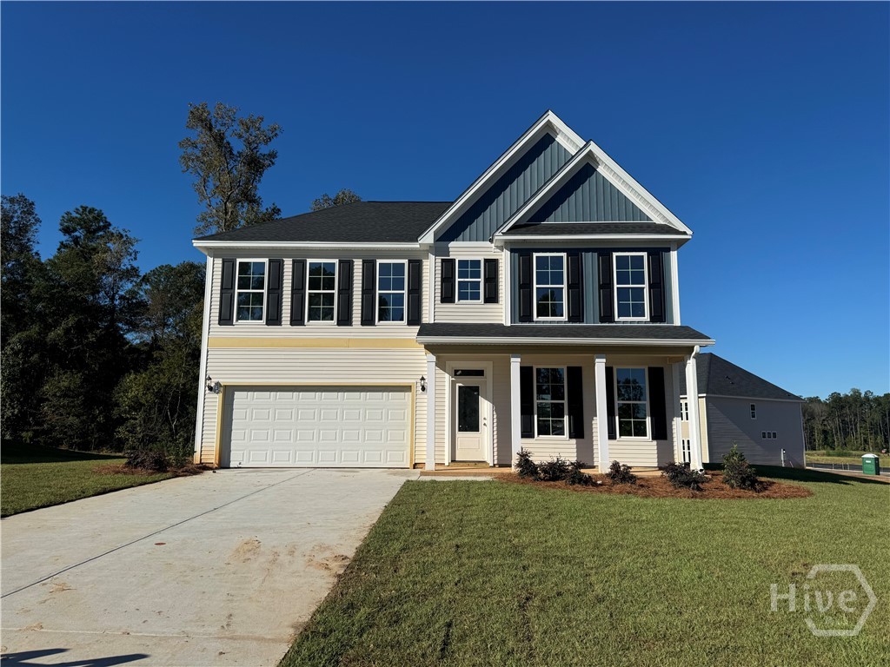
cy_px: 334
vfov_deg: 56.8
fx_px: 617
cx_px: 445
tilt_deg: +8.9
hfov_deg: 71.6
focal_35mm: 24
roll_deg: -1.4
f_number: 1.78
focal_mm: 6.76
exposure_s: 1/9009
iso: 80
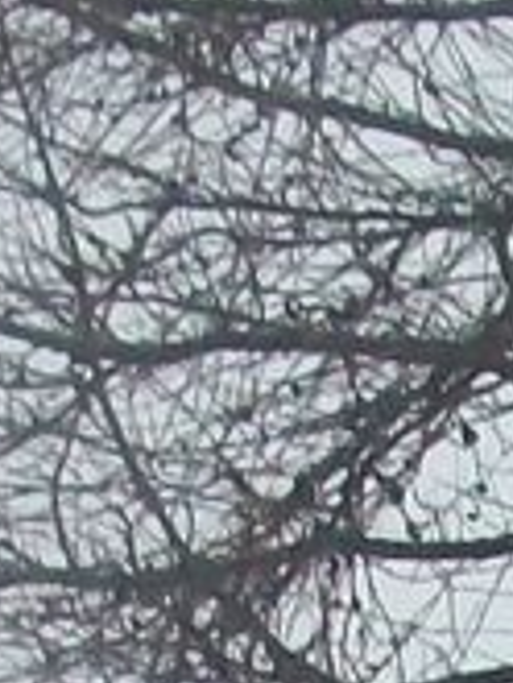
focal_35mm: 309
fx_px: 6098
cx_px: 1316
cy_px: 1898
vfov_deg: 6.0
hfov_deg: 4.7
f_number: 5.5
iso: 80
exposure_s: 1/400
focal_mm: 5.7
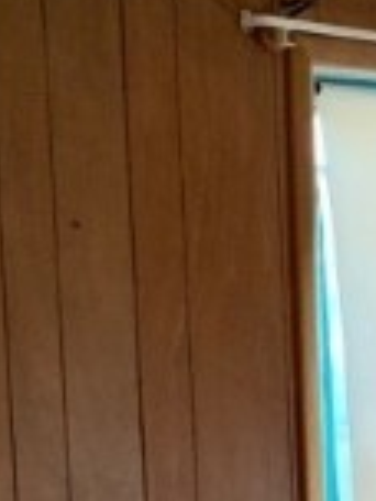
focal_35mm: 131
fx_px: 1897
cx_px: 815
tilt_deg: -9.3
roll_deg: -0.7
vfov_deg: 14.5
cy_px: 636
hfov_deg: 10.2
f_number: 1.8
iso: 125
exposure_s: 1/60
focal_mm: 4.25
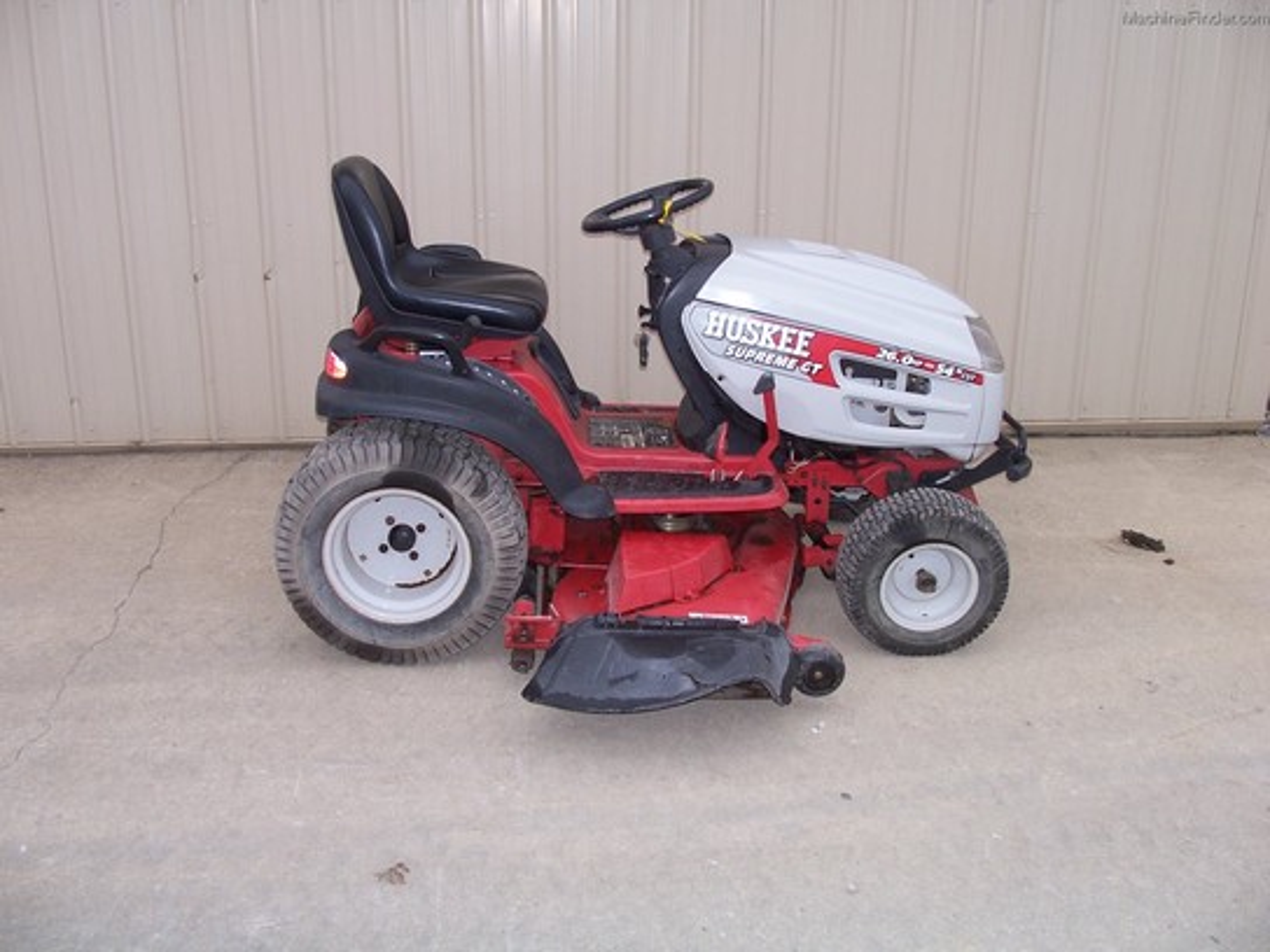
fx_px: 1284
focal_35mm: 35
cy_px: 476
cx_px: 635
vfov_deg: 40.7
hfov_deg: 52.6
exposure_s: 1/350
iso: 80
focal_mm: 6
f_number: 2.8
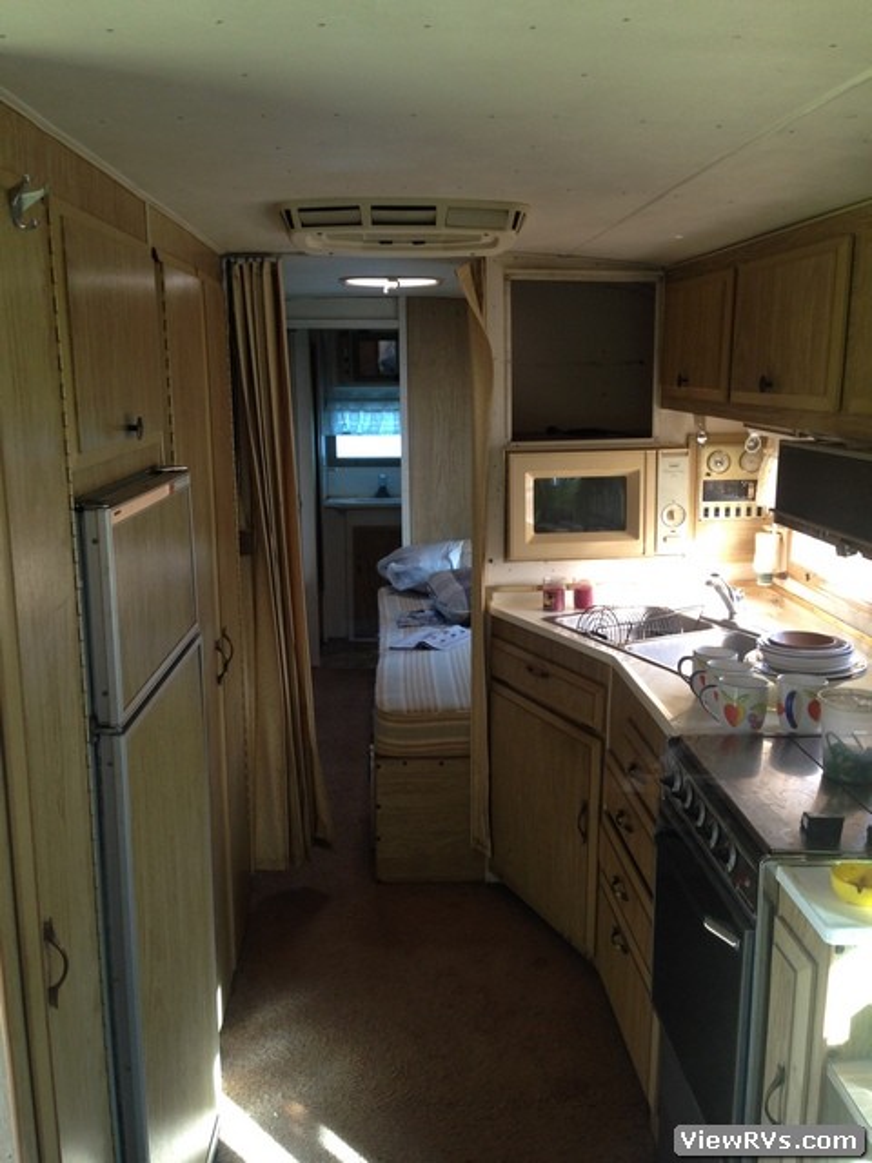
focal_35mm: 33
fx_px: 1108
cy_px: 582
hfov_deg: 42.9
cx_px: 436
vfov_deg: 55.4
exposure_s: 1/20
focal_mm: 4.12
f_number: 2.4
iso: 50
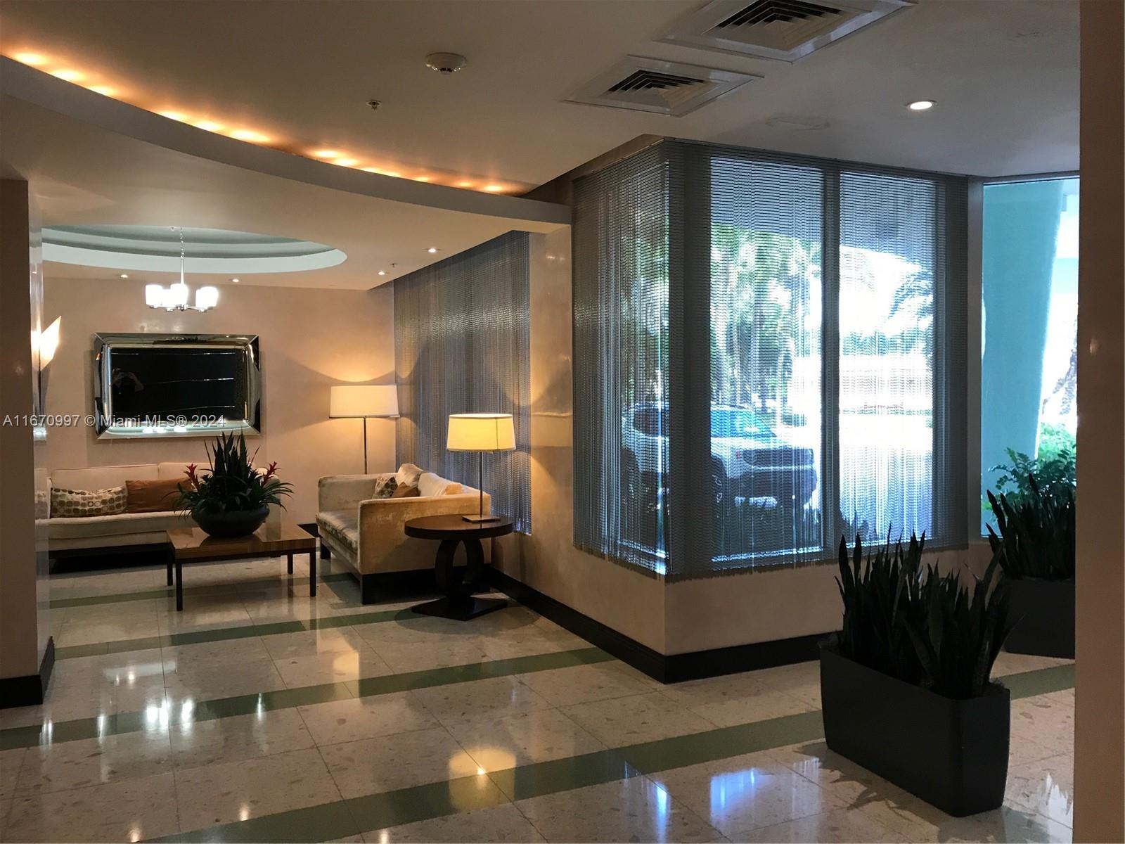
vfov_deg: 49.7
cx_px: 562
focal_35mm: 28
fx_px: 910
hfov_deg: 63.4
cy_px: 422
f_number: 1.8
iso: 40
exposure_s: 1/30
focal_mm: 3.99
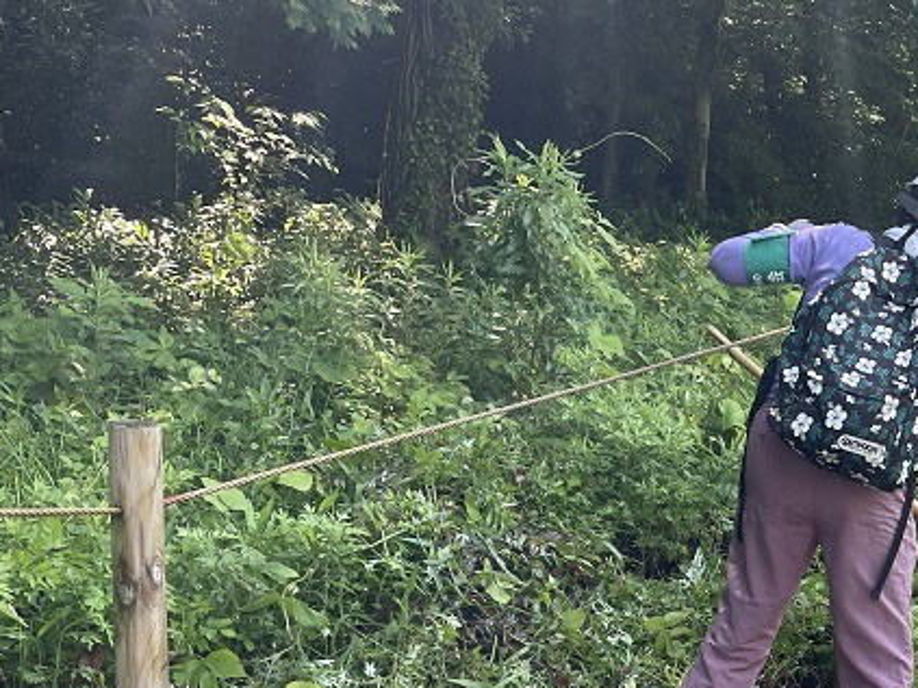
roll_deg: -3.3
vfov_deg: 23.1
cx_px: 1042
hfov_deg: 28.1
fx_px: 1644
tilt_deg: -9.5
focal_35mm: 62
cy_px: 612
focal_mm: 4.2
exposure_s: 1/136
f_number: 1.6
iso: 32
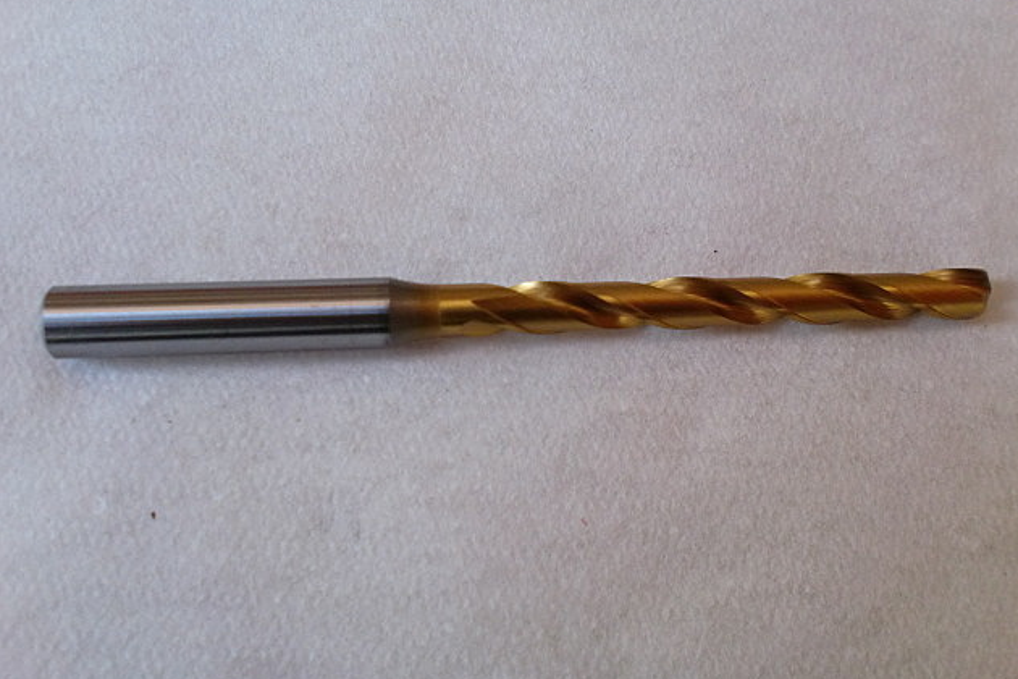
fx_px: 1046
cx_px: 515
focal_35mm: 37
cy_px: 338
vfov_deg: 35.9
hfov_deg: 51.9
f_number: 3.1
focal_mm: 6.3
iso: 250
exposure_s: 1/60
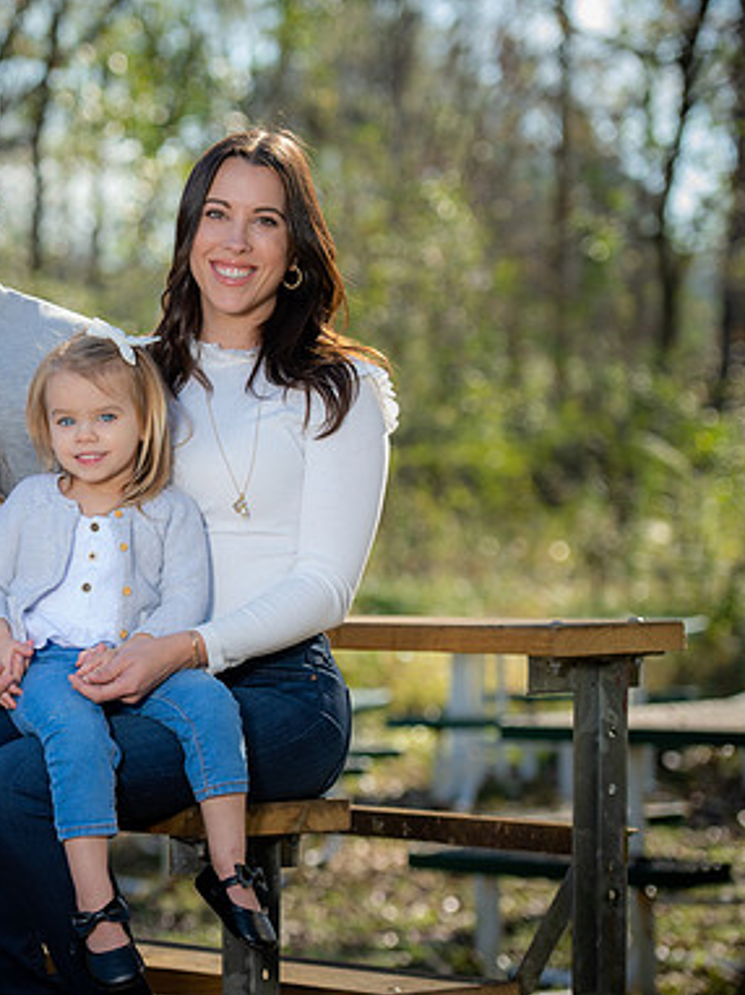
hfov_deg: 10.3
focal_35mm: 143
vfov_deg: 13.8
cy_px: 495
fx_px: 4108
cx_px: 31
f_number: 3.5
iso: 100
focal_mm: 98
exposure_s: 1/250
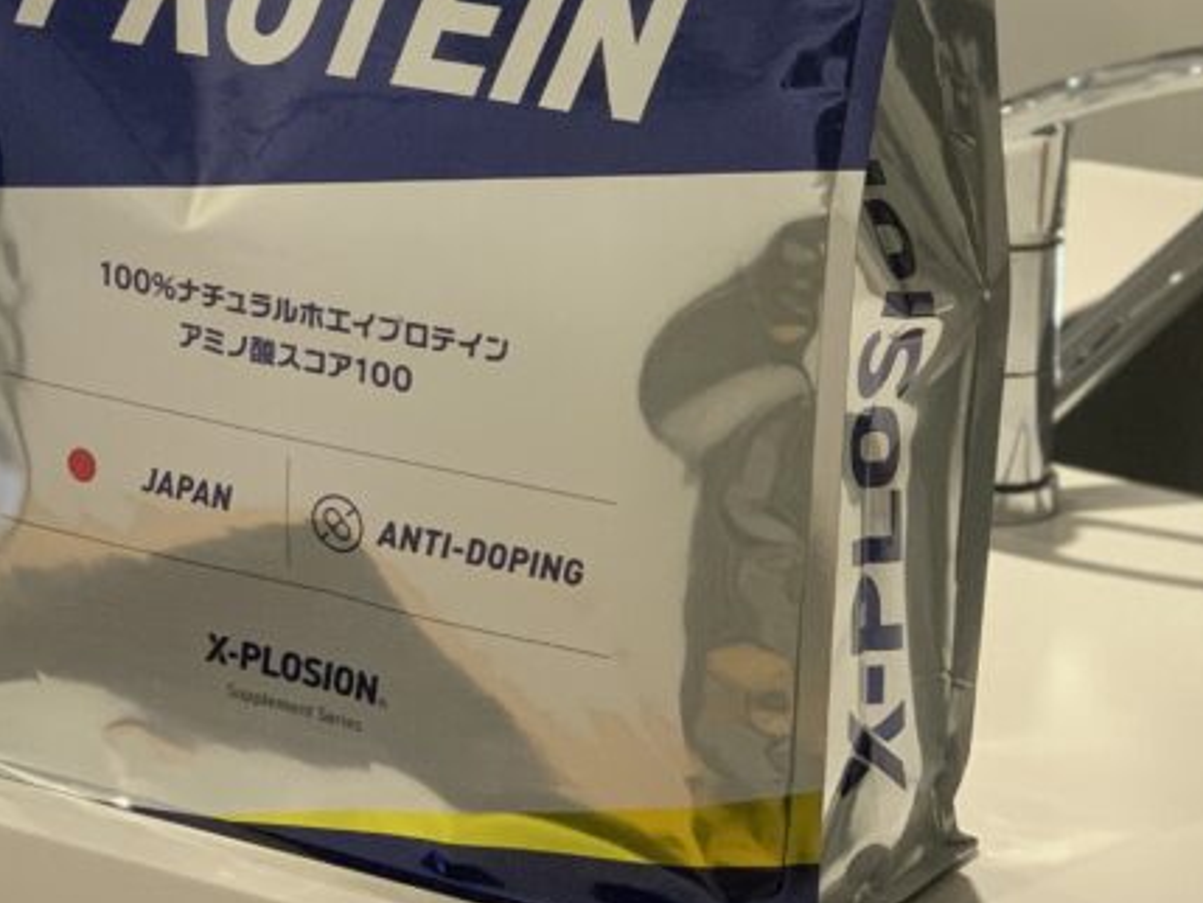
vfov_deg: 11.9
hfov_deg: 15.9
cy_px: 109
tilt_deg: -10.9
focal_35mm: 124
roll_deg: -2.3
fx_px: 4311
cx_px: 437
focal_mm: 6
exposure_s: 1/50
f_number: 2.4
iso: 200
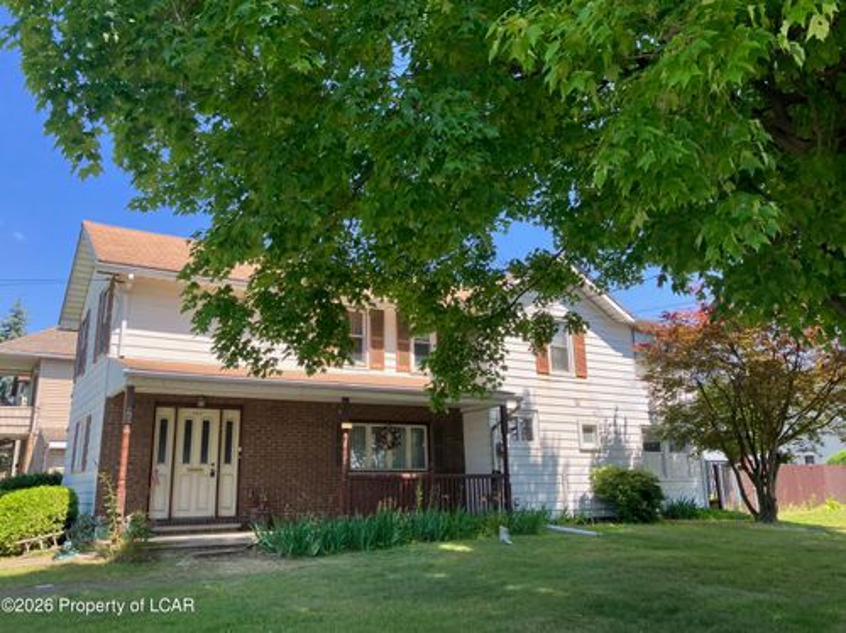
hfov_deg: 63.5
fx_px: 684
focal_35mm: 28
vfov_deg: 49.7
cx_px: 423
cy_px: 316
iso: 32
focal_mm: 3.99
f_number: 1.8
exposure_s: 1/506
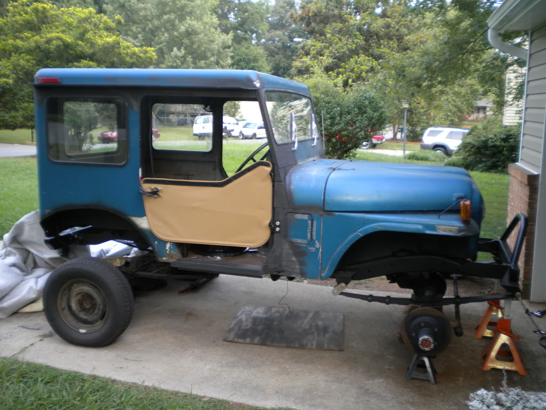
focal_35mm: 35
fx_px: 552
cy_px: 205
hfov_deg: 52.6
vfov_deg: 40.7
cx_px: 273
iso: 189
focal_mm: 6.3
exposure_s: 1/60
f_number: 3.1
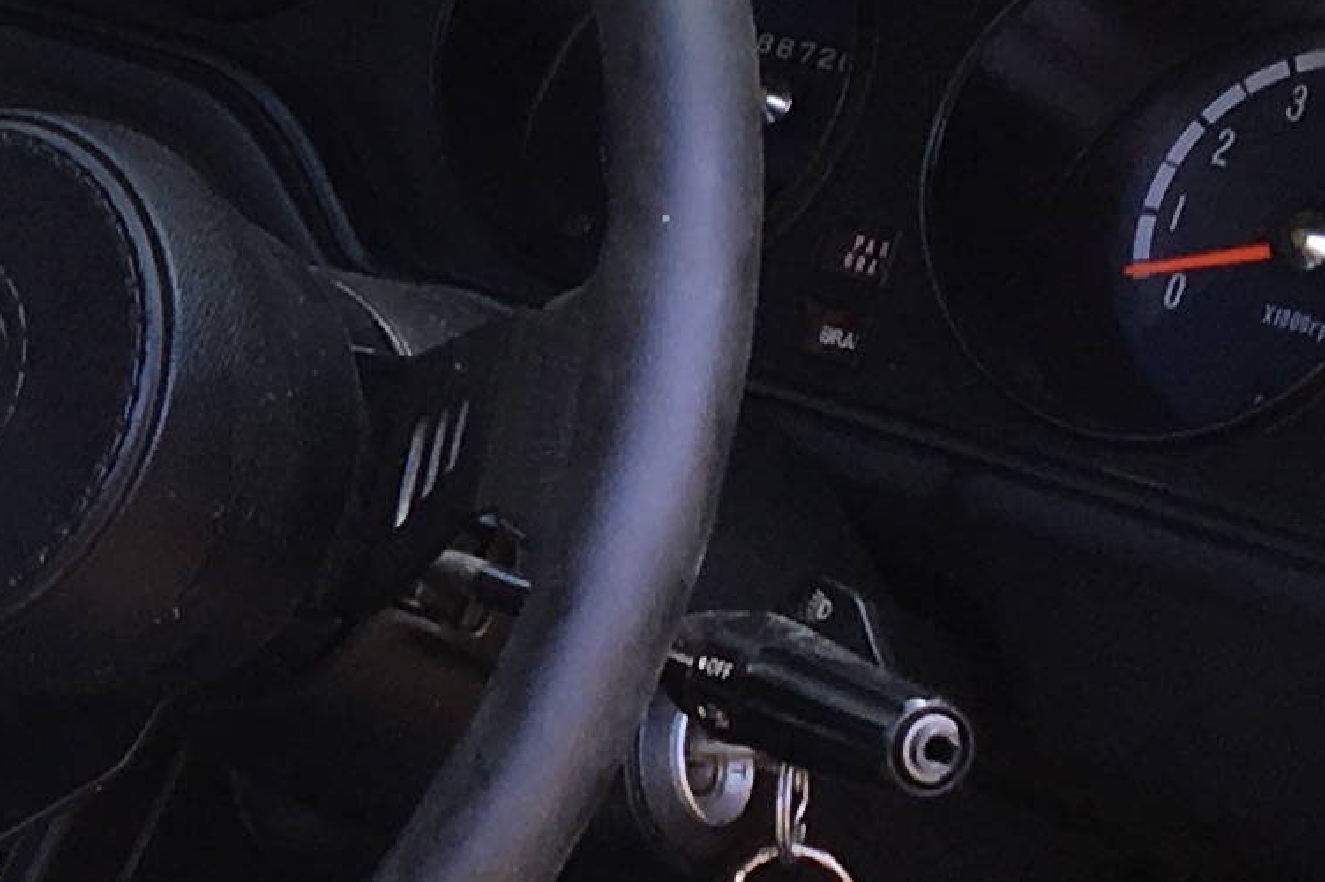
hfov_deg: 12.0
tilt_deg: -19.1
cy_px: 356
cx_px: -759
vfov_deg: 8.5
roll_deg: +1.6
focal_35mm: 162
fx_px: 5960
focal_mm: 4.15
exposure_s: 1/169
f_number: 2.2
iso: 25
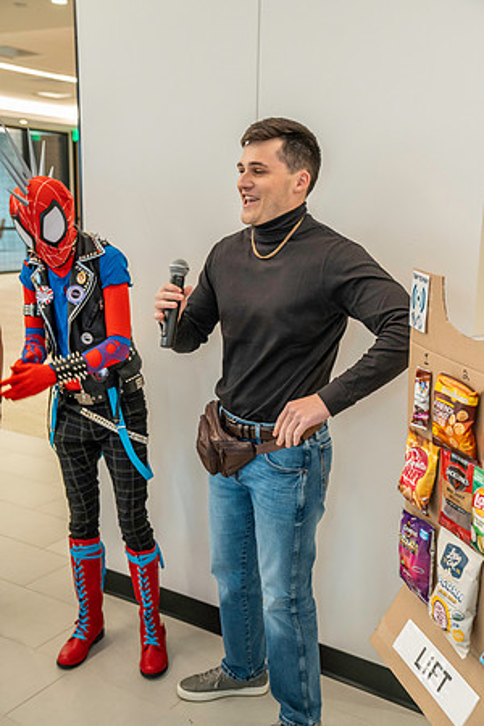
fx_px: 827
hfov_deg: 32.6
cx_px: 242
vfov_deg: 47.4
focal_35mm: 41
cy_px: 363
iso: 3200
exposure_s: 1/160
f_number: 4
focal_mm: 41
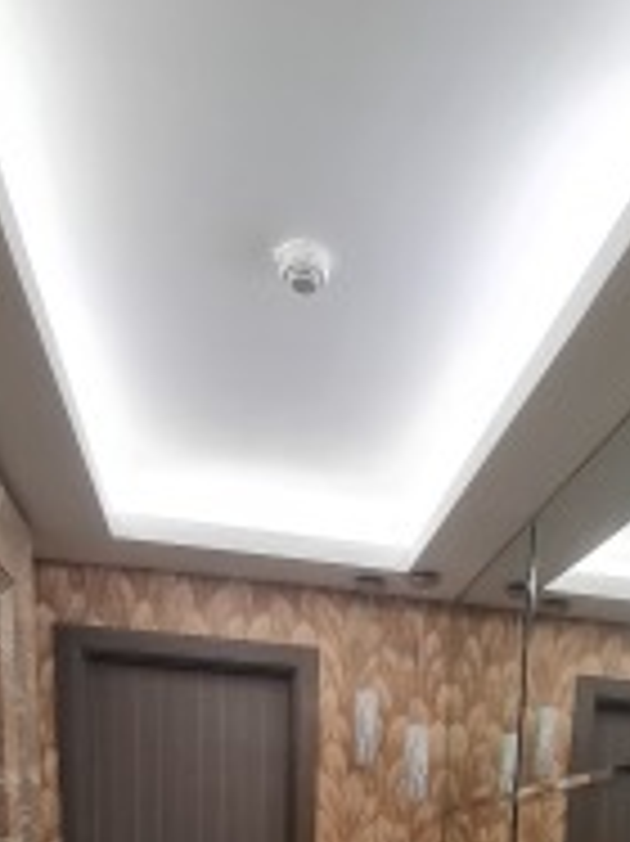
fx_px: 777
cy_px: 1018
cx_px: 412
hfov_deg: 43.6
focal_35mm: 32
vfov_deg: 39.9
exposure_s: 1/50
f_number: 2.2
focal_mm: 2.2
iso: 160
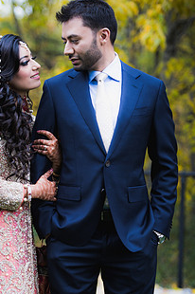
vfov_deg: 14.2
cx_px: 58
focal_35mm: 145
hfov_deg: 9.4
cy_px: 187
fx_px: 1181
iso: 200
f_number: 2.8
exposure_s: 1/320
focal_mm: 100
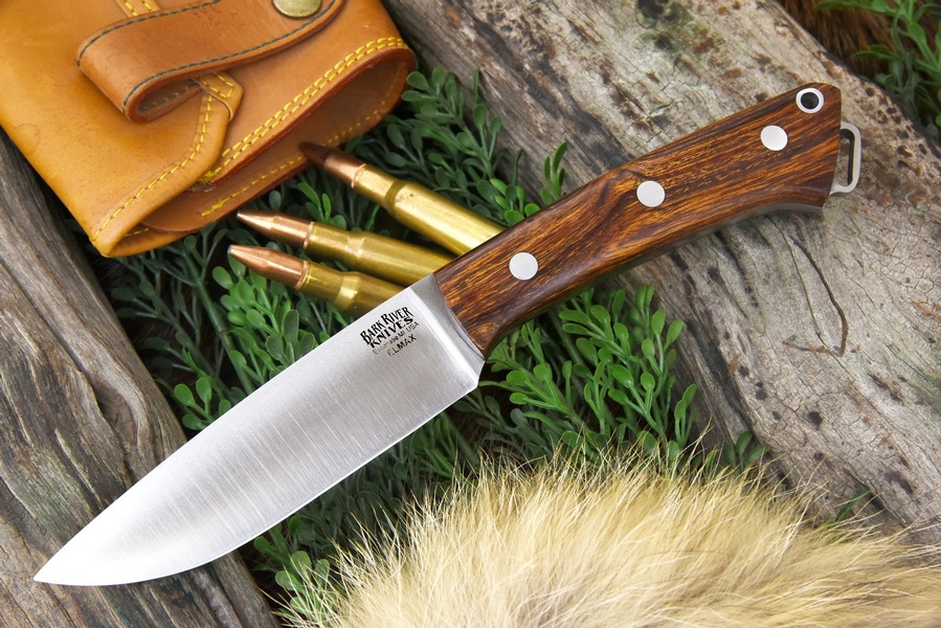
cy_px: 314
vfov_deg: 17.5
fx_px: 2039
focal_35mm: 78
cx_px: 470
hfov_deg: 26.0
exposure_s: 4
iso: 1000
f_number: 16
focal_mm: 78
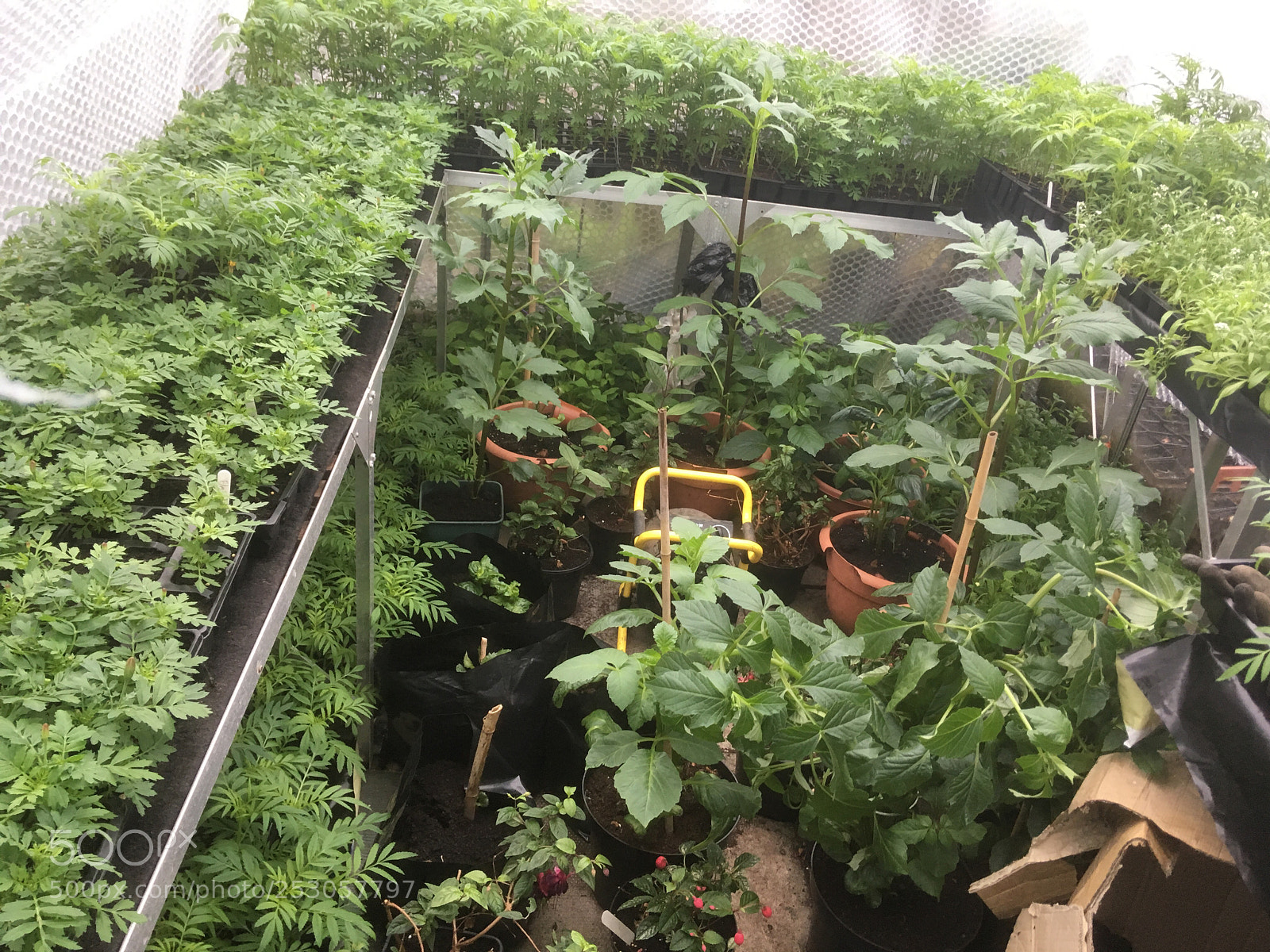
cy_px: 476
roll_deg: -6.7
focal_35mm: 29
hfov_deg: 61.7
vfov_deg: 48.2
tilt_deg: -28.4
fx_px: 1064
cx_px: 635
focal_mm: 4.15
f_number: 2.2
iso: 50
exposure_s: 1/33
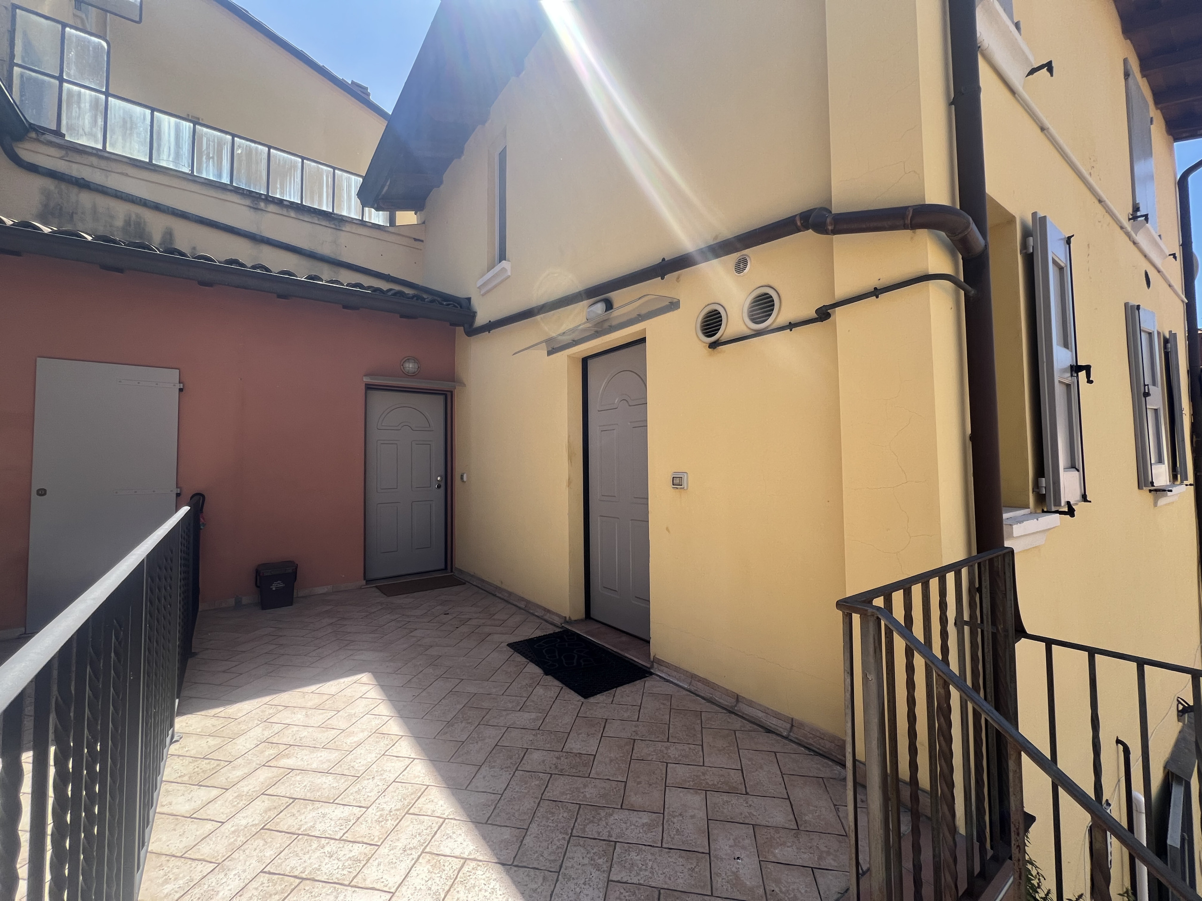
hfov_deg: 106.2
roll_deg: +0.0
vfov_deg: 89.9
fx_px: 451
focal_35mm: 13
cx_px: 601
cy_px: 450
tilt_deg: +1.0
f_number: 1.8
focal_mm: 1.57
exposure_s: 1/467
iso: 32
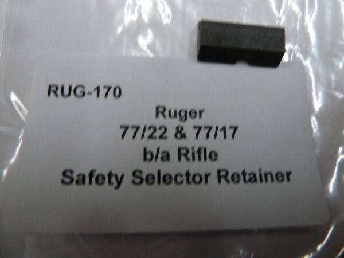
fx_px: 248
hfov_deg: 69.4
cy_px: 129
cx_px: 172
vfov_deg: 54.9
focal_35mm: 25
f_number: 3.3
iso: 250
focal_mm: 4.1
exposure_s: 1/30
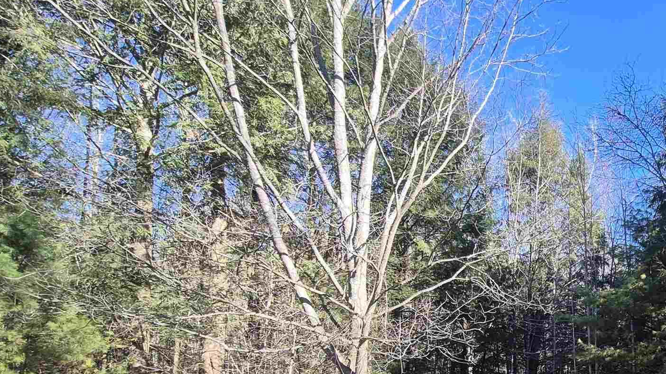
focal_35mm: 31
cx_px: 600
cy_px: 383
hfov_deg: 54.5
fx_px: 547
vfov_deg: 34.1
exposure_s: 1/342
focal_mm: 1.74
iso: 50
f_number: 2.2
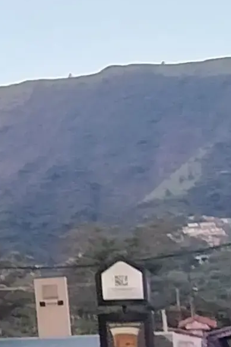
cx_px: -460
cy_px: 272
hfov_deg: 10.5
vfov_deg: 21.7
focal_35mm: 93
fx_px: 896
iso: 108
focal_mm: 1.66
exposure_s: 1/60
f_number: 2.2
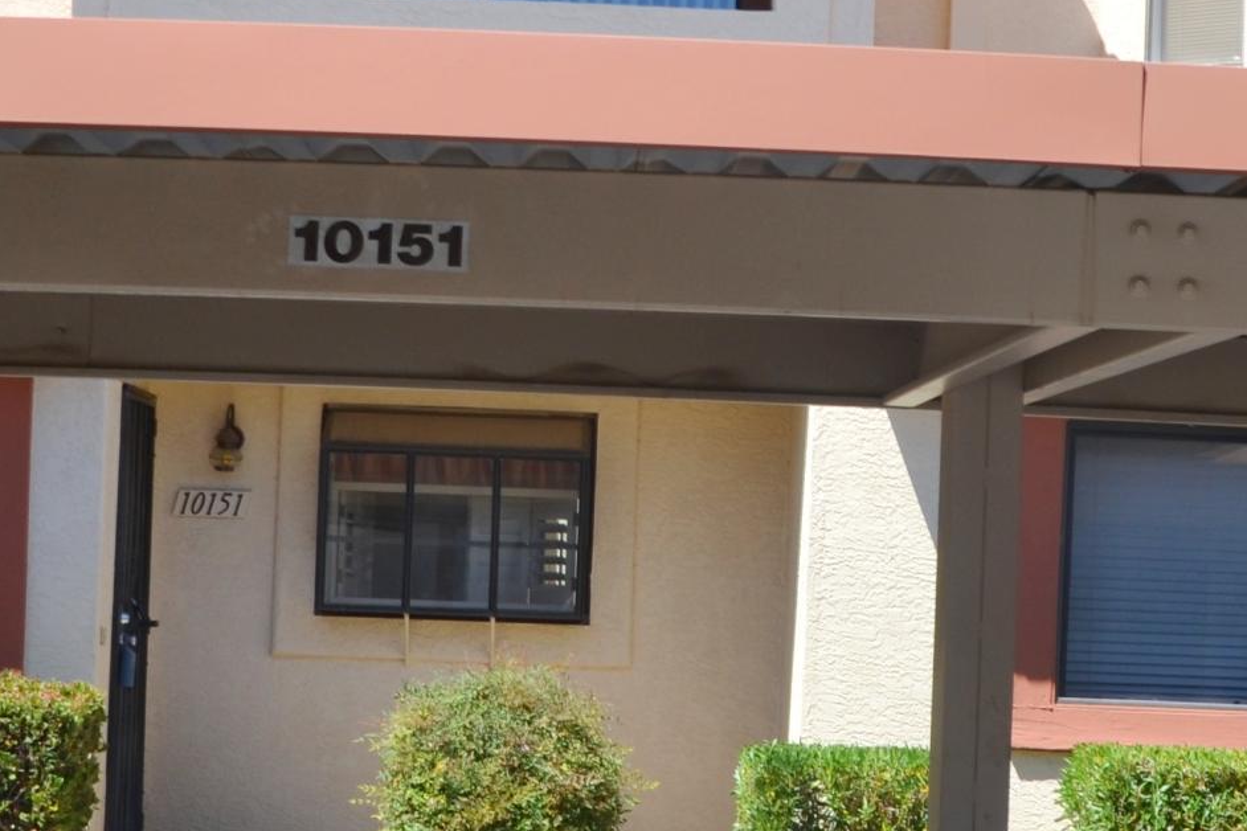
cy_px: 609
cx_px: 691
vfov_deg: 15.8
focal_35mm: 86
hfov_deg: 23.6
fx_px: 2979
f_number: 8
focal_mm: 18
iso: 100
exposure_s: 1/250
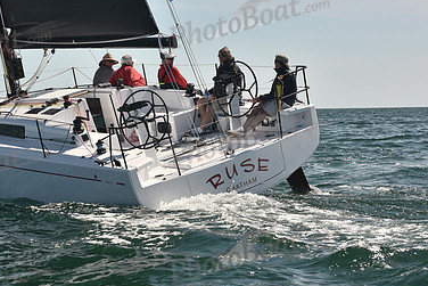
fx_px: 1284
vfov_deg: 12.7
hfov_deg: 18.8
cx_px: 112
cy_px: 95
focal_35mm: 108
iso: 250
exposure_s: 1/640
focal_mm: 70
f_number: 6.3
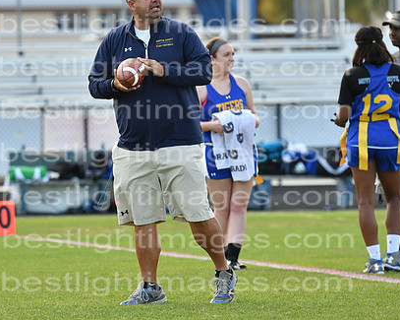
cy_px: 133
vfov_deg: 4.2
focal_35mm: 372
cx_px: 131
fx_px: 4397
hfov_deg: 5.2
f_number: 4
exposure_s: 1/2500
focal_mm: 185
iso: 800
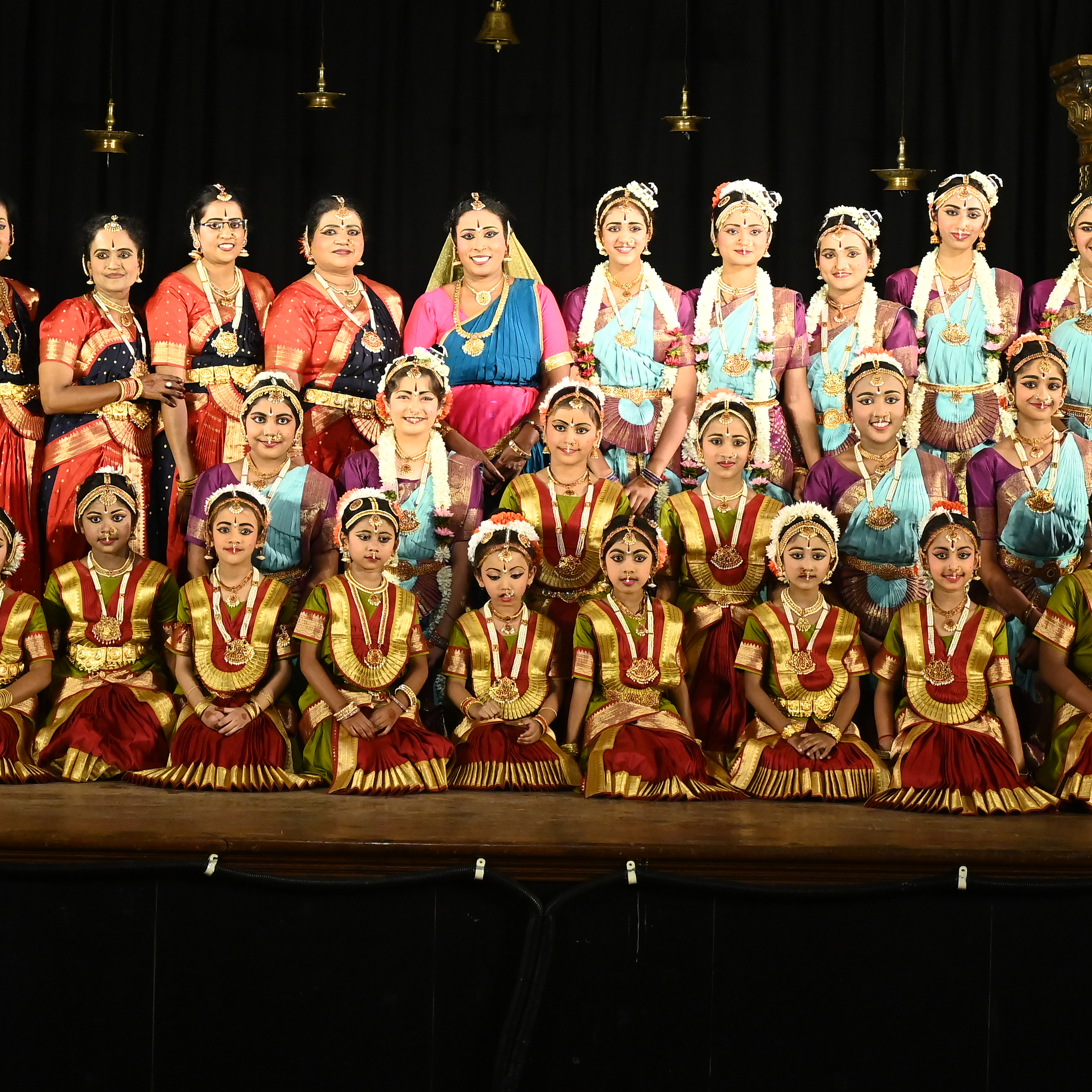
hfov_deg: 21.6
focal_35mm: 80
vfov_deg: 21.6
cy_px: 352
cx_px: 401
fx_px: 2855
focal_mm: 41
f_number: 8
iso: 3200
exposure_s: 1/250
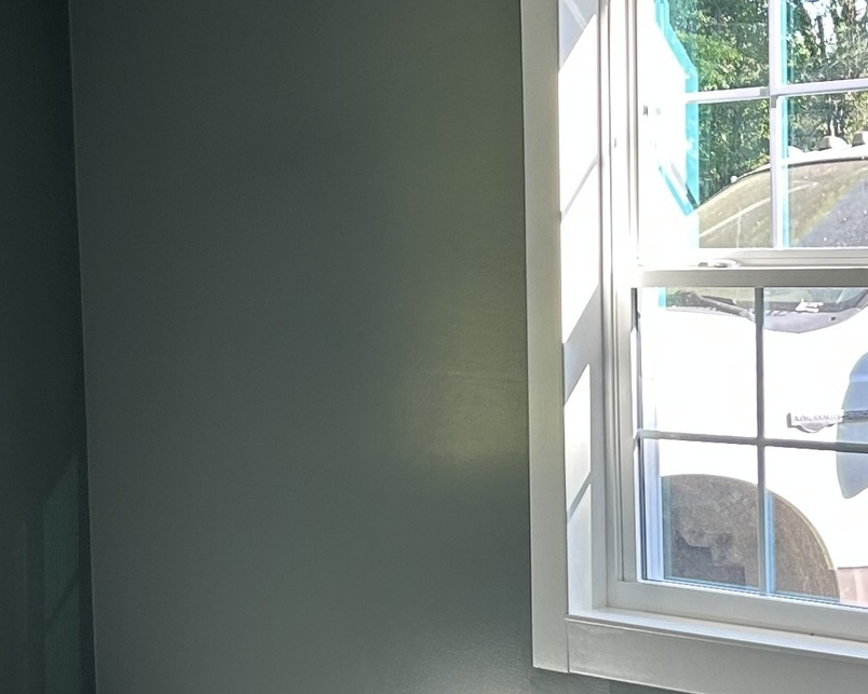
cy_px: 382
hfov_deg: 19.7
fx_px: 2492
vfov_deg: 15.9
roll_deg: +1.8
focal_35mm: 97
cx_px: 296
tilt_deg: -4.0
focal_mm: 5.7
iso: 50
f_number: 1.5
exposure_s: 1/120
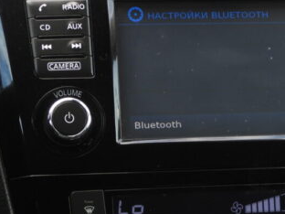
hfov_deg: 12.3
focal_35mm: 160
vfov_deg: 9.3
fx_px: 1317
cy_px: 141
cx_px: 233
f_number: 3.5
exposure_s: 1/80
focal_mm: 12.6
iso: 100
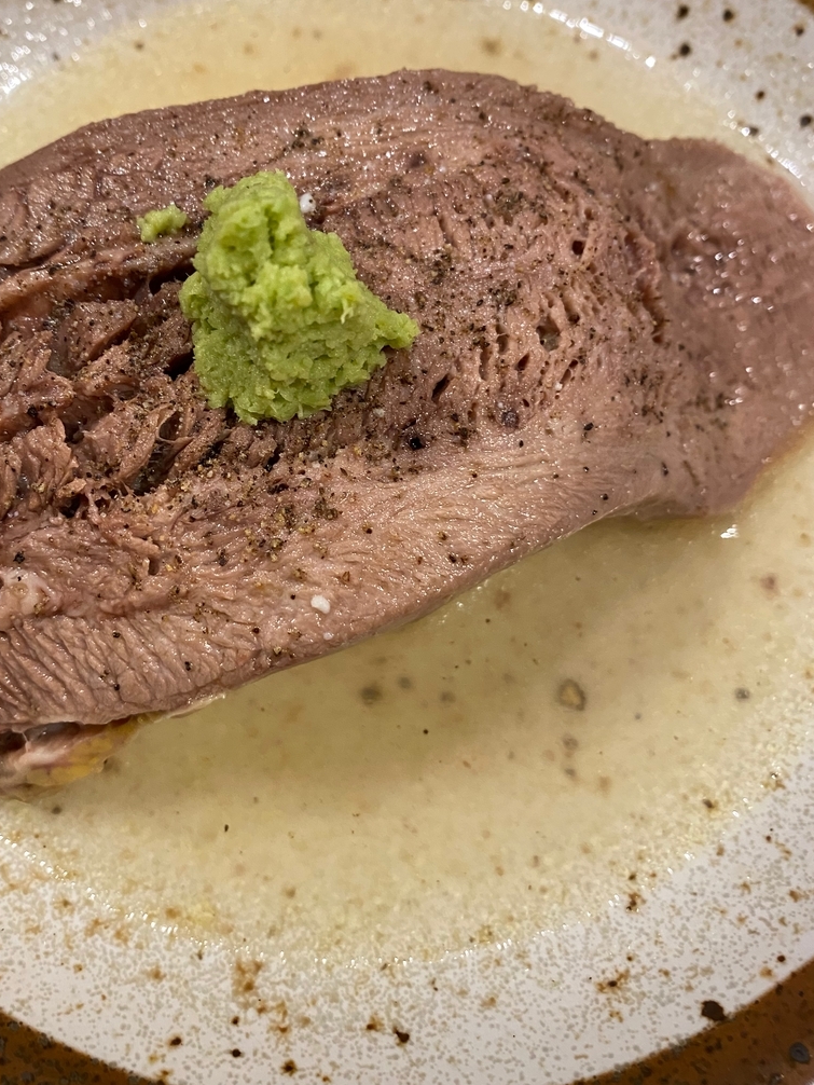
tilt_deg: -69.6
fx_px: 972
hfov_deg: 45.4
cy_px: 457
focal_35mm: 31
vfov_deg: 58.1
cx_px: 353
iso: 250
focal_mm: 4.25
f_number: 1.8
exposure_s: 1/50
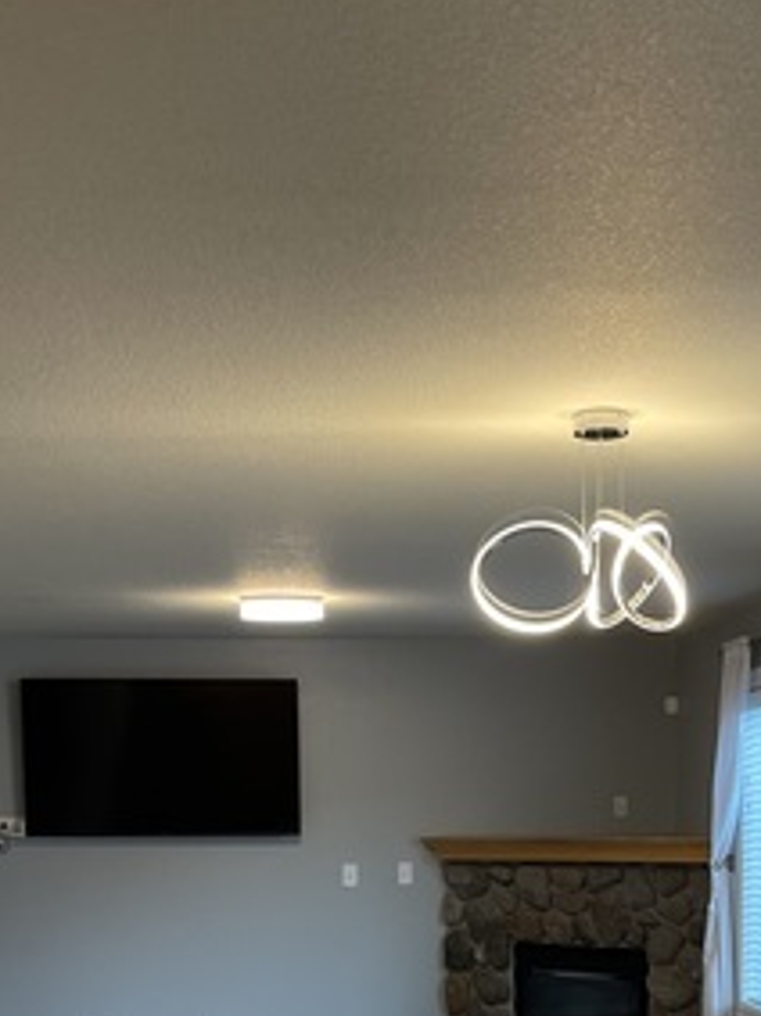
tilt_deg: -5.6
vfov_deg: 31.0
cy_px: 946
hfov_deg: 24.7
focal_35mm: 59
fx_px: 1731
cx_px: 485
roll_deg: +0.5
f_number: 1.6
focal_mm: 5.1
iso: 125
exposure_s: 1/60
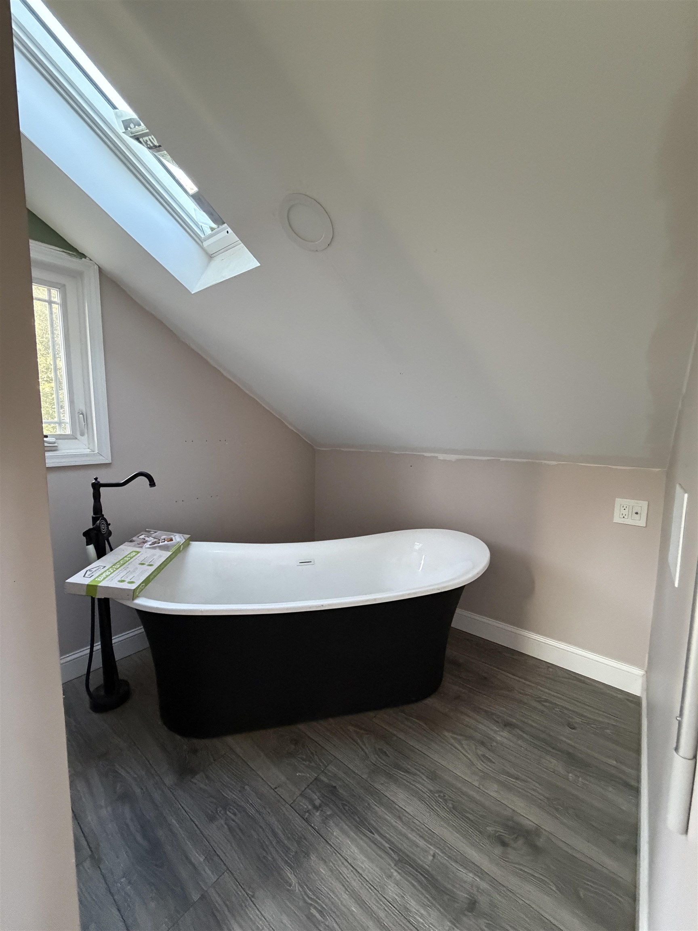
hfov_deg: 85.7
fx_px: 376
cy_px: 466
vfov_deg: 102.1
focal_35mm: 14
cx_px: 349
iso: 640
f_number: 2.2
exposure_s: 1/60
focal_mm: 2.22
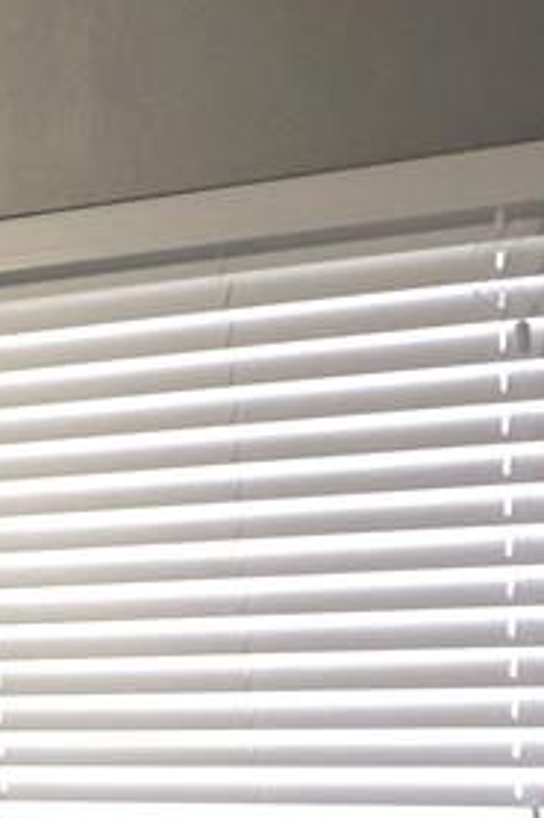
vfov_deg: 18.2
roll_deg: +0.8
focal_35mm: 111
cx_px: -688
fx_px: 2519
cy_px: 677
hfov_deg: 10.8
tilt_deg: -1.7
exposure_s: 1/15
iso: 50
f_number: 1.8
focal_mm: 3.99
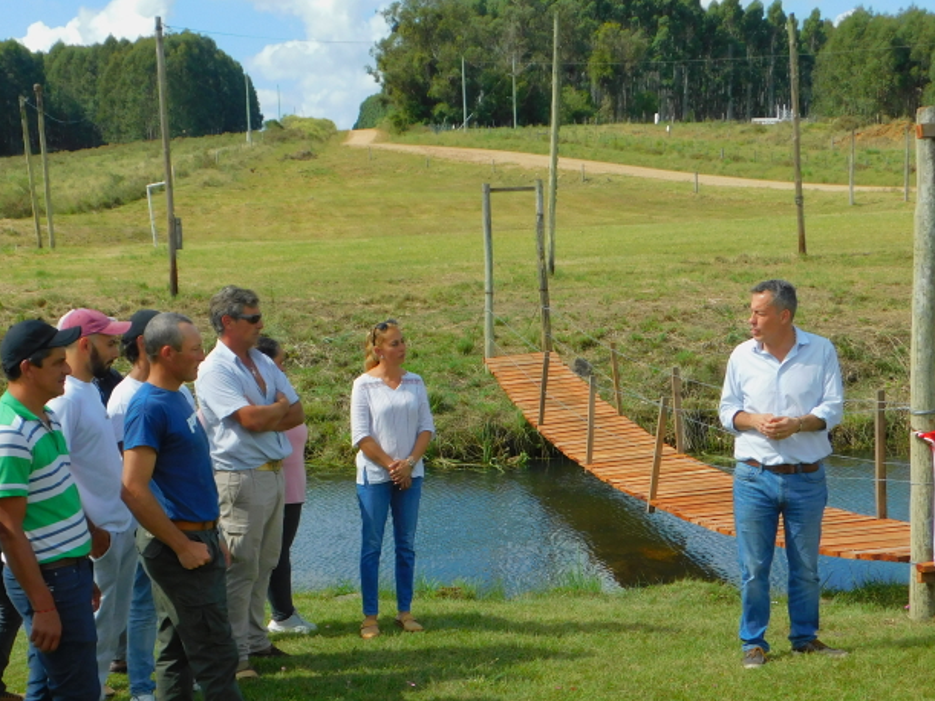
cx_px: 442
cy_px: 475
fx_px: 1431
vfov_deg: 27.3
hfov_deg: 36.2
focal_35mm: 53
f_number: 3.5
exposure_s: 1/1250
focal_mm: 6.3
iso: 125
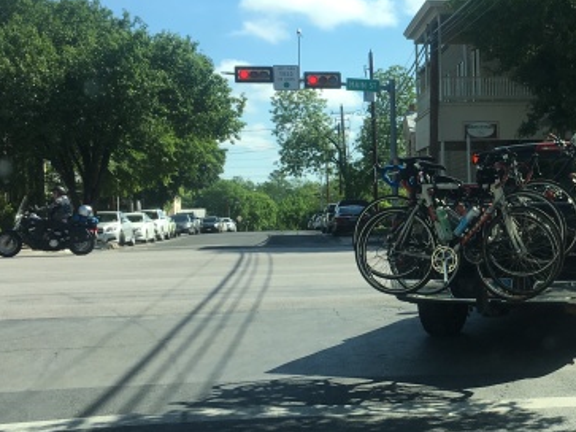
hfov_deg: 28.9
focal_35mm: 64
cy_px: 267
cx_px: 530
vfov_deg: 22.9
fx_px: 1065
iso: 25
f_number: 2.2
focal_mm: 4.15
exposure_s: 1/827
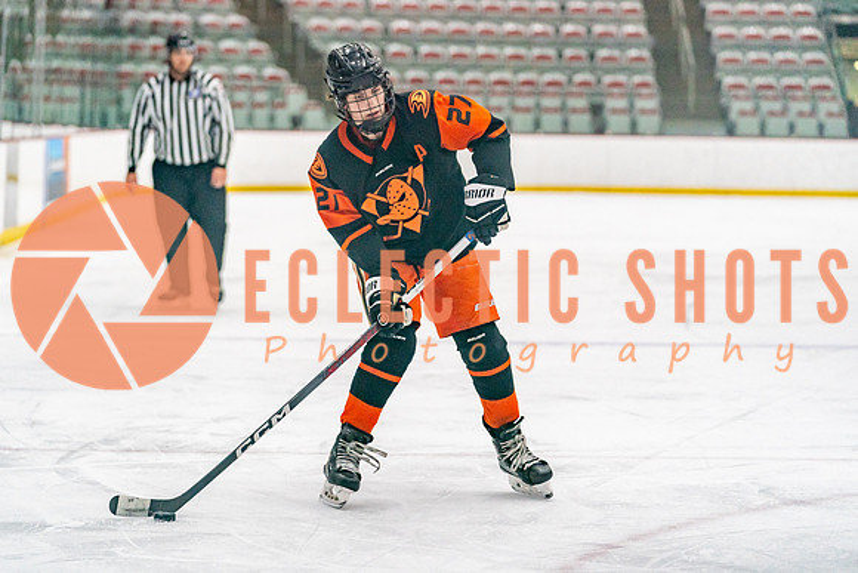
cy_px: 281
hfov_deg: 15.8
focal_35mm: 130
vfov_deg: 10.6
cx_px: 376
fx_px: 3100
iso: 3200
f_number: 2.8
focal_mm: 113
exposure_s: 1/1250
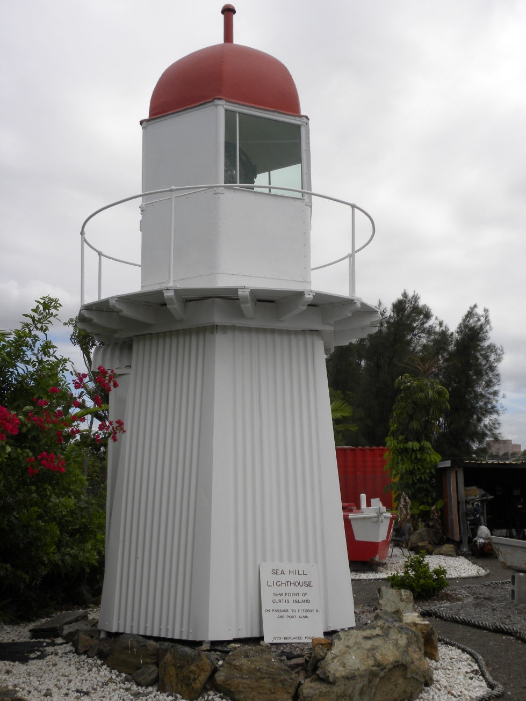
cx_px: 263
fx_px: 831
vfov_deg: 45.8
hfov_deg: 35.1
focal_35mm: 41
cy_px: 350
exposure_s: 1/358
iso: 64
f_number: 7.1
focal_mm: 7.3
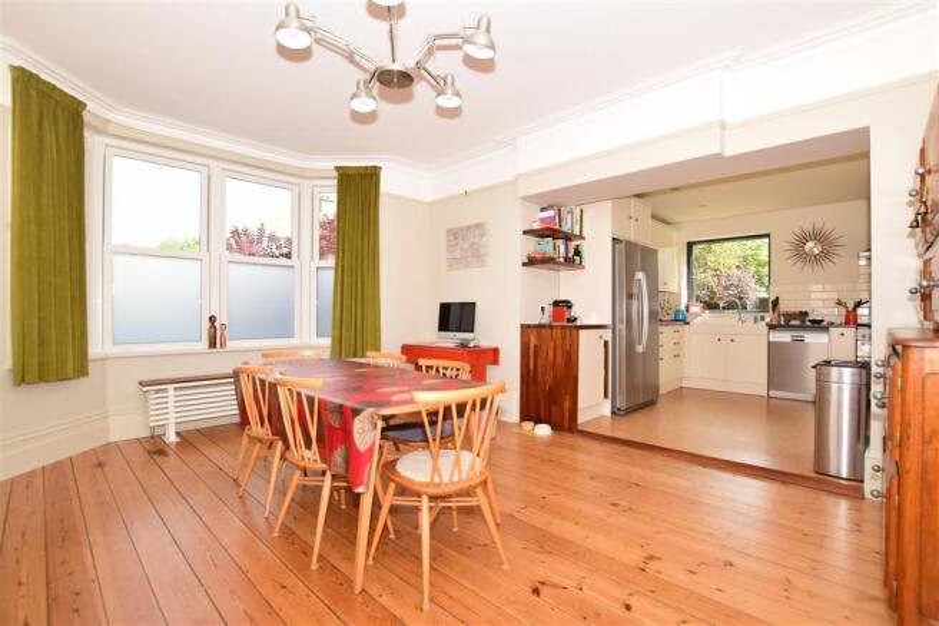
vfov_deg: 72.0
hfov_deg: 95.0
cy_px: 313
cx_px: 470
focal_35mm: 16
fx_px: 430
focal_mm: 11
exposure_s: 1/200
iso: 400
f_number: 7.1
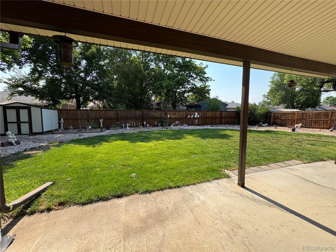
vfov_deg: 85.7
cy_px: 126
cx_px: 168
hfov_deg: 102.1
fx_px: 136
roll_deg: -0.3
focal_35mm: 14
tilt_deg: -5.1
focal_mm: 2.22
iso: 40
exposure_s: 1/501
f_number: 2.2
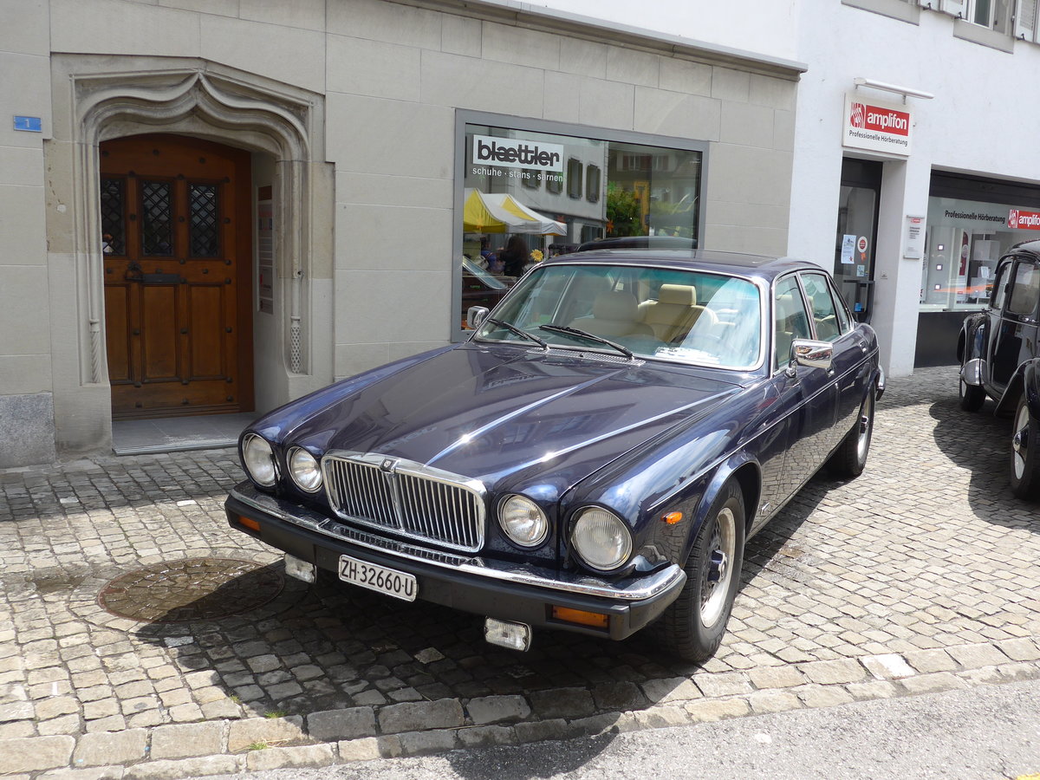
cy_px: 390
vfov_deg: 48.2
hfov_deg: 61.7
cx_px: 520
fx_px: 871
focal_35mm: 29
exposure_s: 1/640
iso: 80
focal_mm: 6
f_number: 2.8
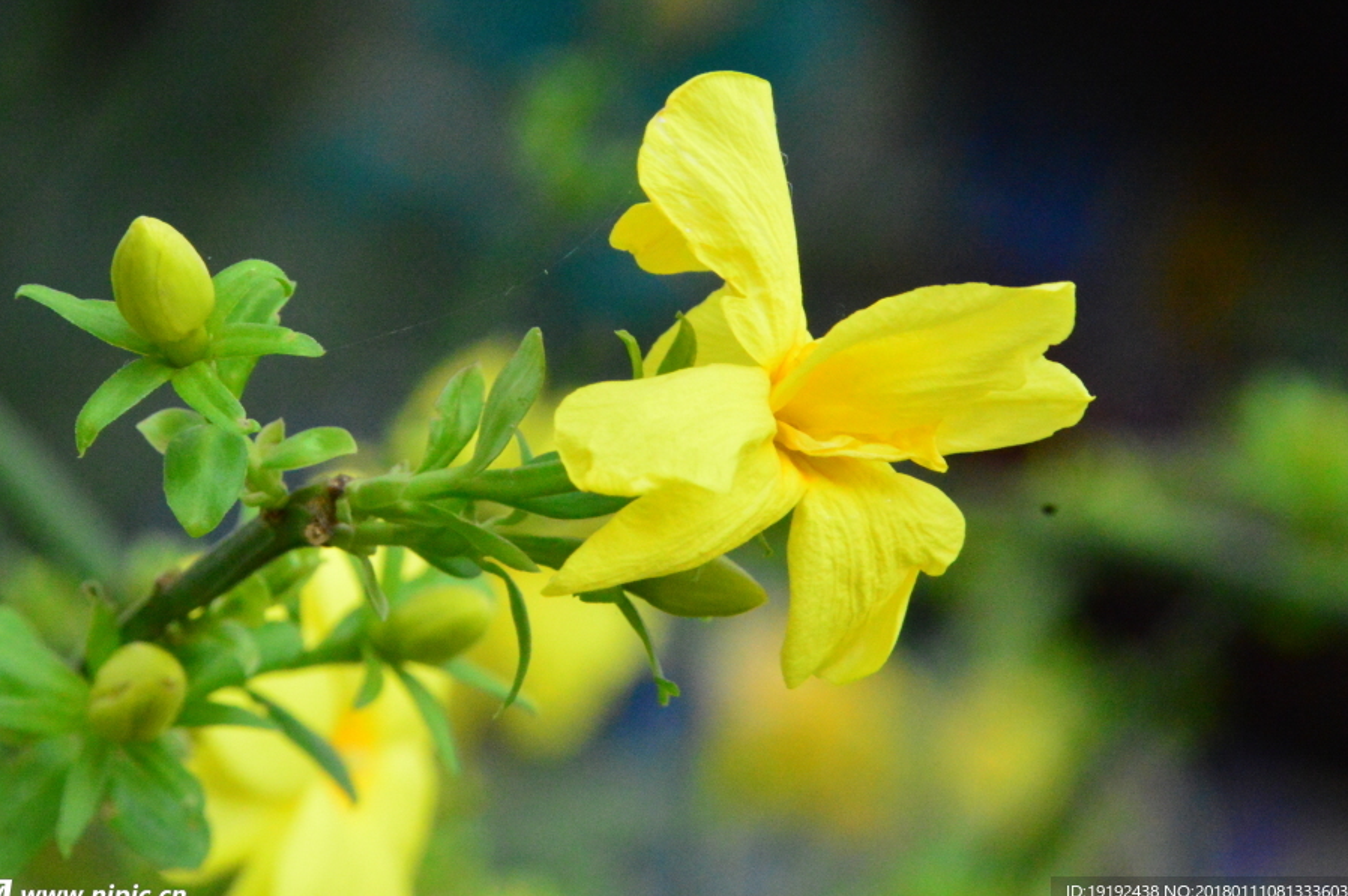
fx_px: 19191
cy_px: 410
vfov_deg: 2.7
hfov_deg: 4.0
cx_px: 638
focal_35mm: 513
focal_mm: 300
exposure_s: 1/160
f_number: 20
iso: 6400
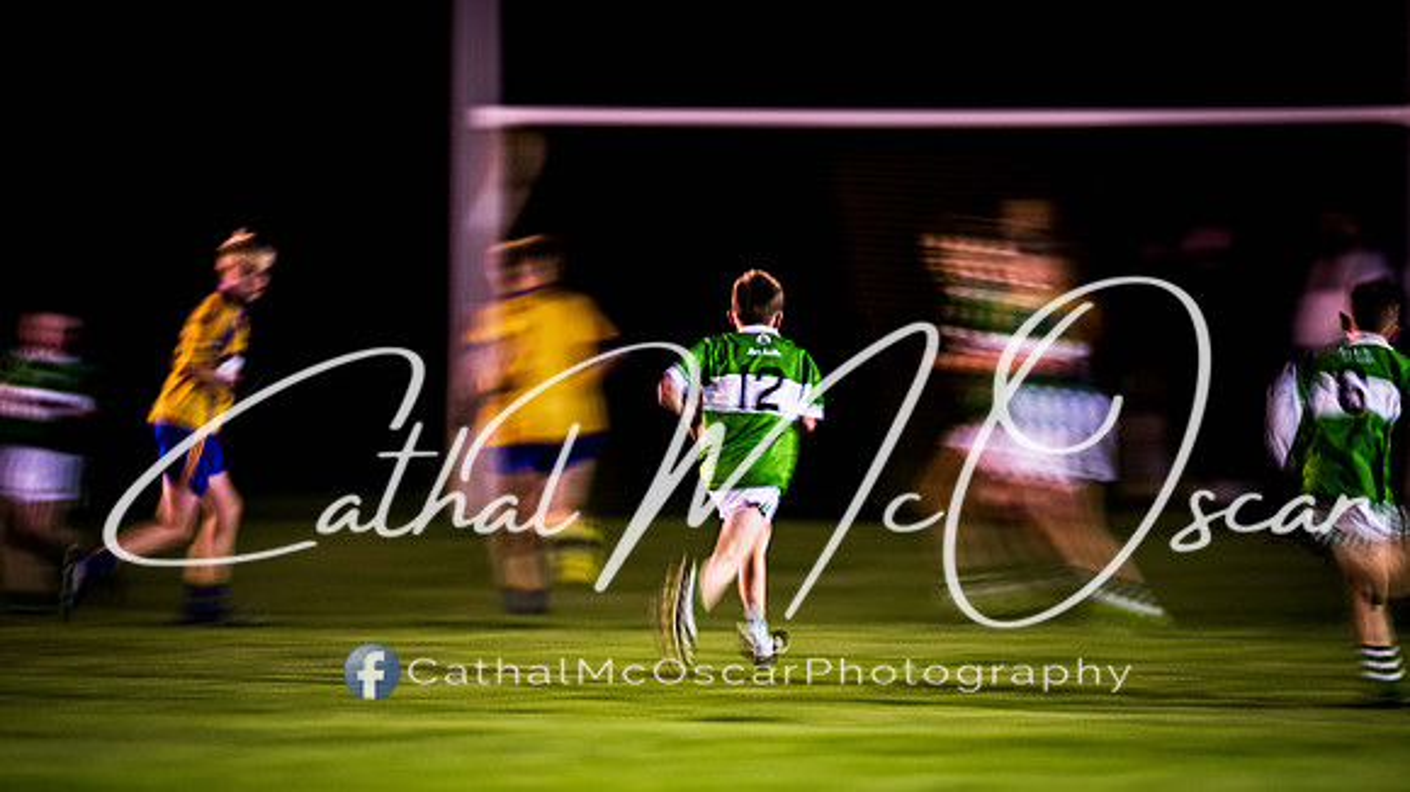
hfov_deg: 5.1
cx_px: 706
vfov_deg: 2.9
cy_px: 460
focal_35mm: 424
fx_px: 15851
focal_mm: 400
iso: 1600
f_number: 2.8
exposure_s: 1/15
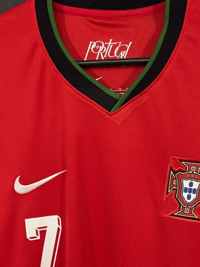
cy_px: 192
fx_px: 401
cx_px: 123
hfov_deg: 27.9
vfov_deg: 36.2
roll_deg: +1.8
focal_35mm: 52
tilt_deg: -10.8
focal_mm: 4.25
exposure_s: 1/60
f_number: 1.8
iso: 320
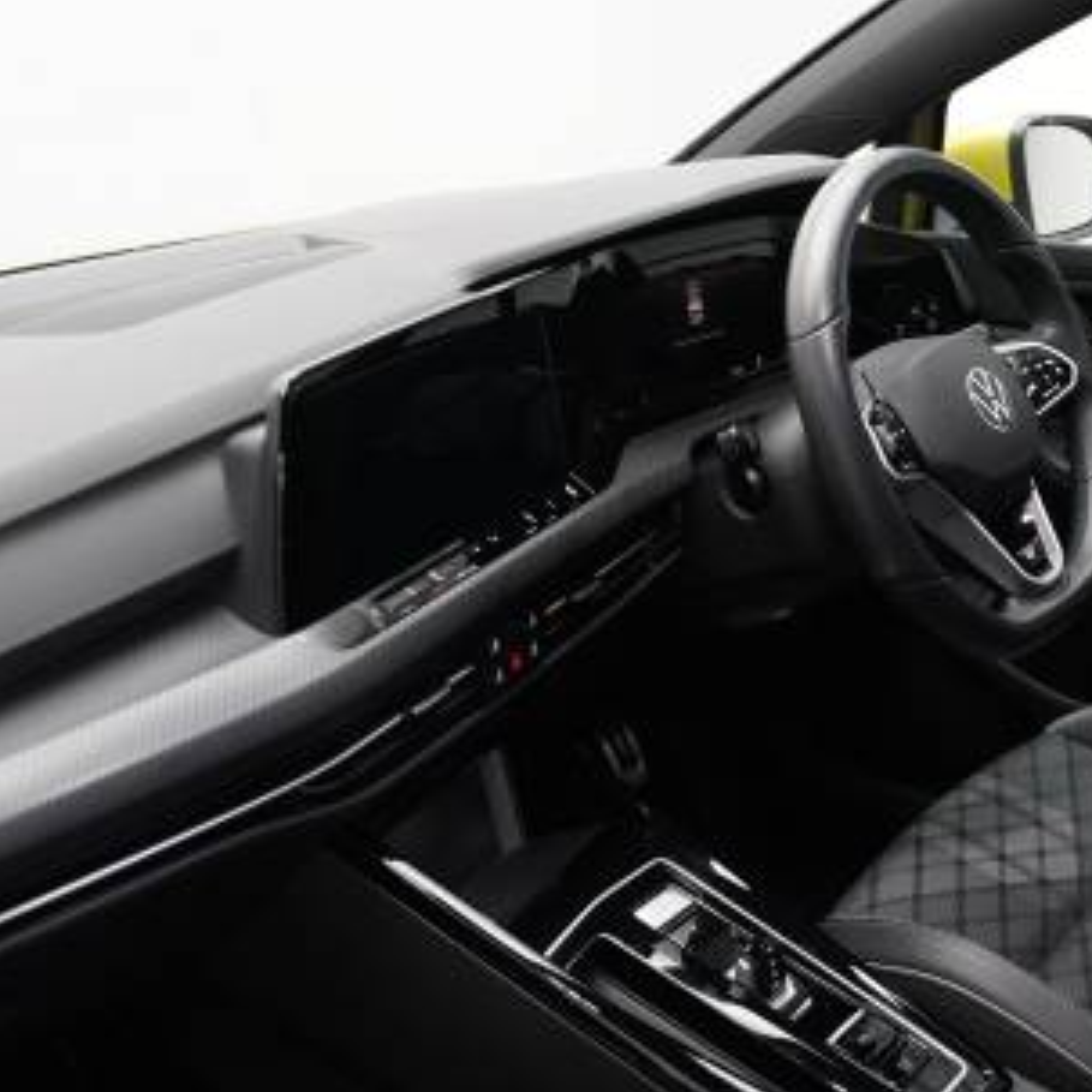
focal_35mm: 43
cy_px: 566
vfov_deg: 39.2
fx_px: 1535
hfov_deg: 39.1
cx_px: 623
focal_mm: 24
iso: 4000
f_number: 2.8
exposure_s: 1/160
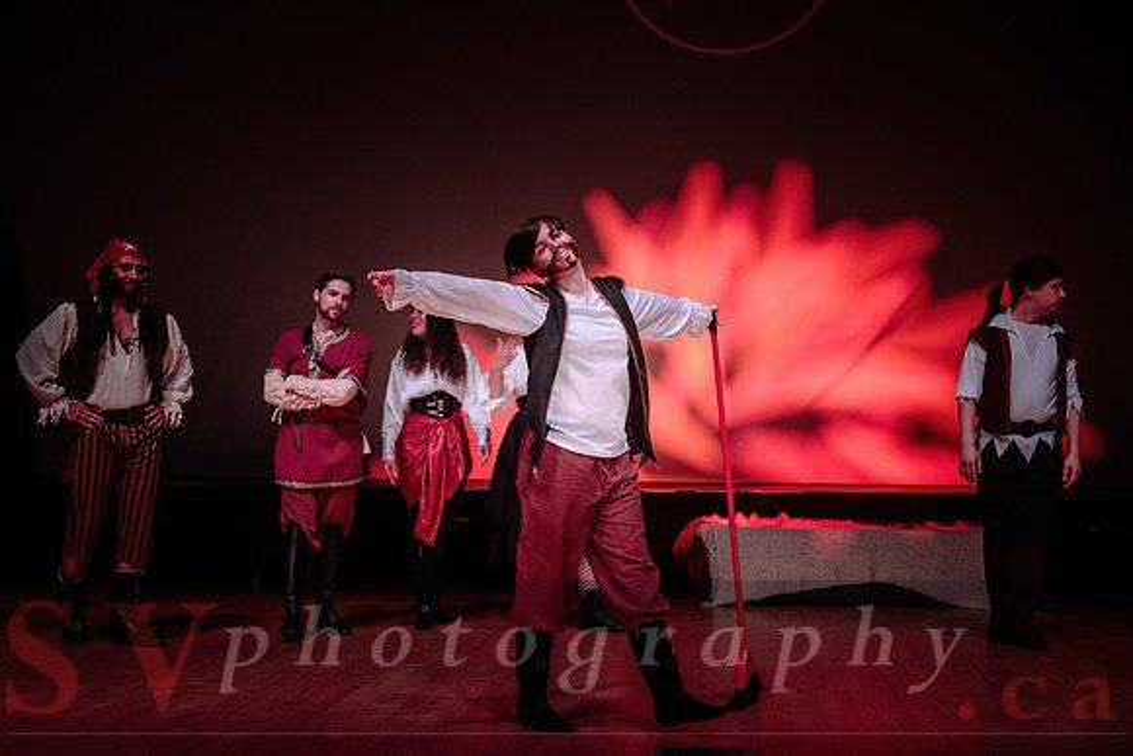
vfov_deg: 21.9
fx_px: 1950
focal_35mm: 62
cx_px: 501
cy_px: 418
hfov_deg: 32.4
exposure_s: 1/250
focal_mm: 55
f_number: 2.8
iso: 1600
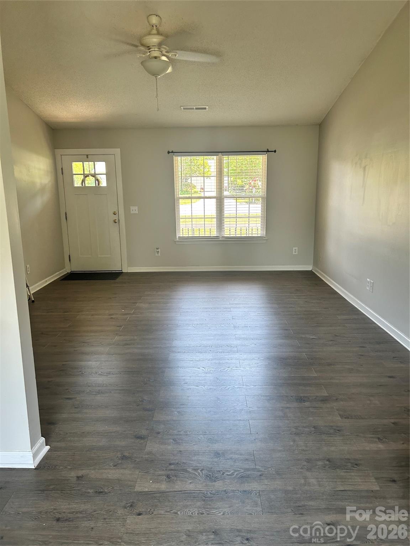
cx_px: 205
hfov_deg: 53.1
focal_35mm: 26
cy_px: 273
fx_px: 411
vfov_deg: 67.3
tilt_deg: -10.8
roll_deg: +0.6
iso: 100
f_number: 1.5
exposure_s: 1/121
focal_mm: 5.7
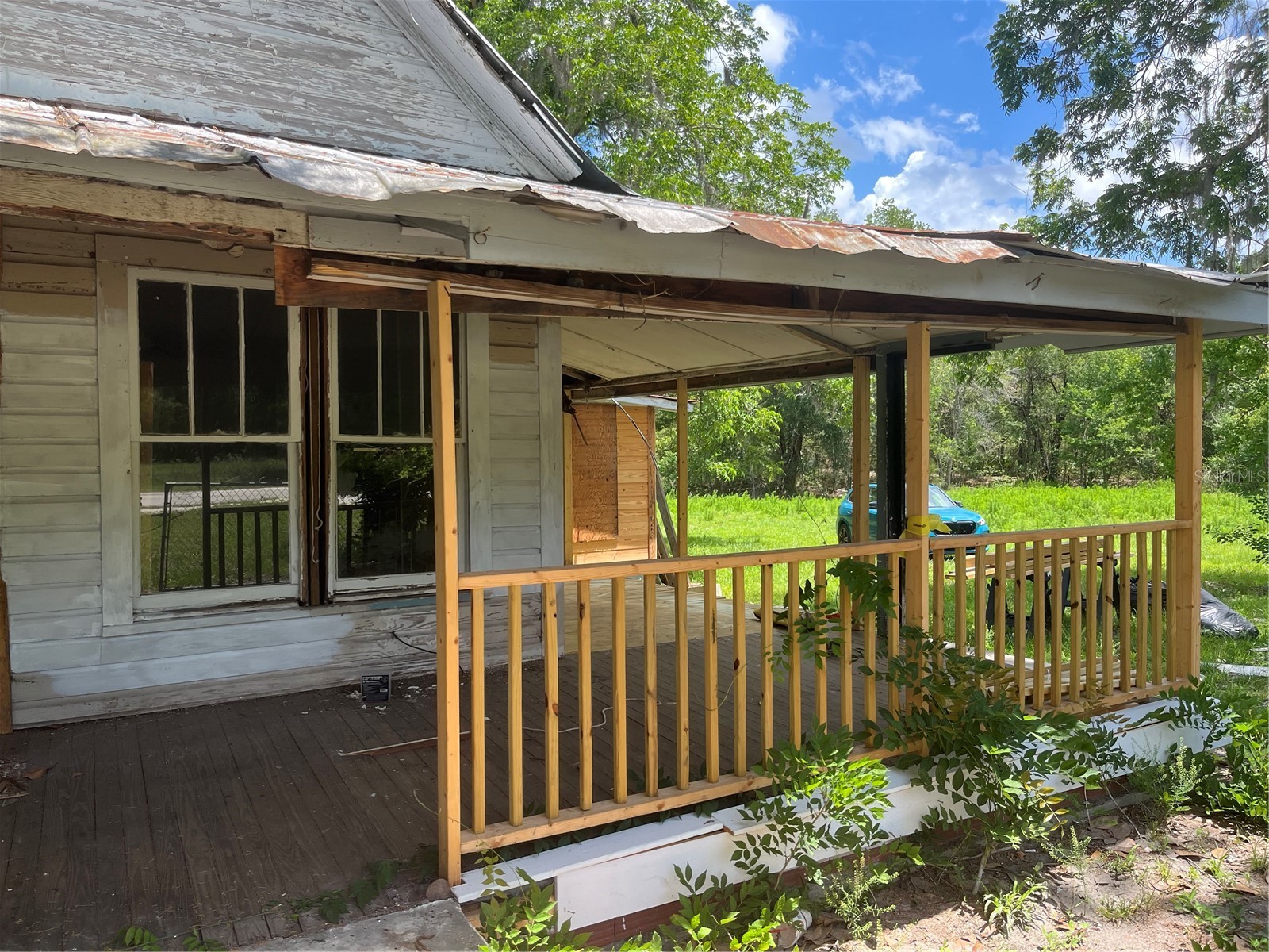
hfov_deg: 67.3
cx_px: 634
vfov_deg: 53.1
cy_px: 476
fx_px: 953
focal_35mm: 26
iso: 50
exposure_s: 1/787
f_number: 1.6
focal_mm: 5.1
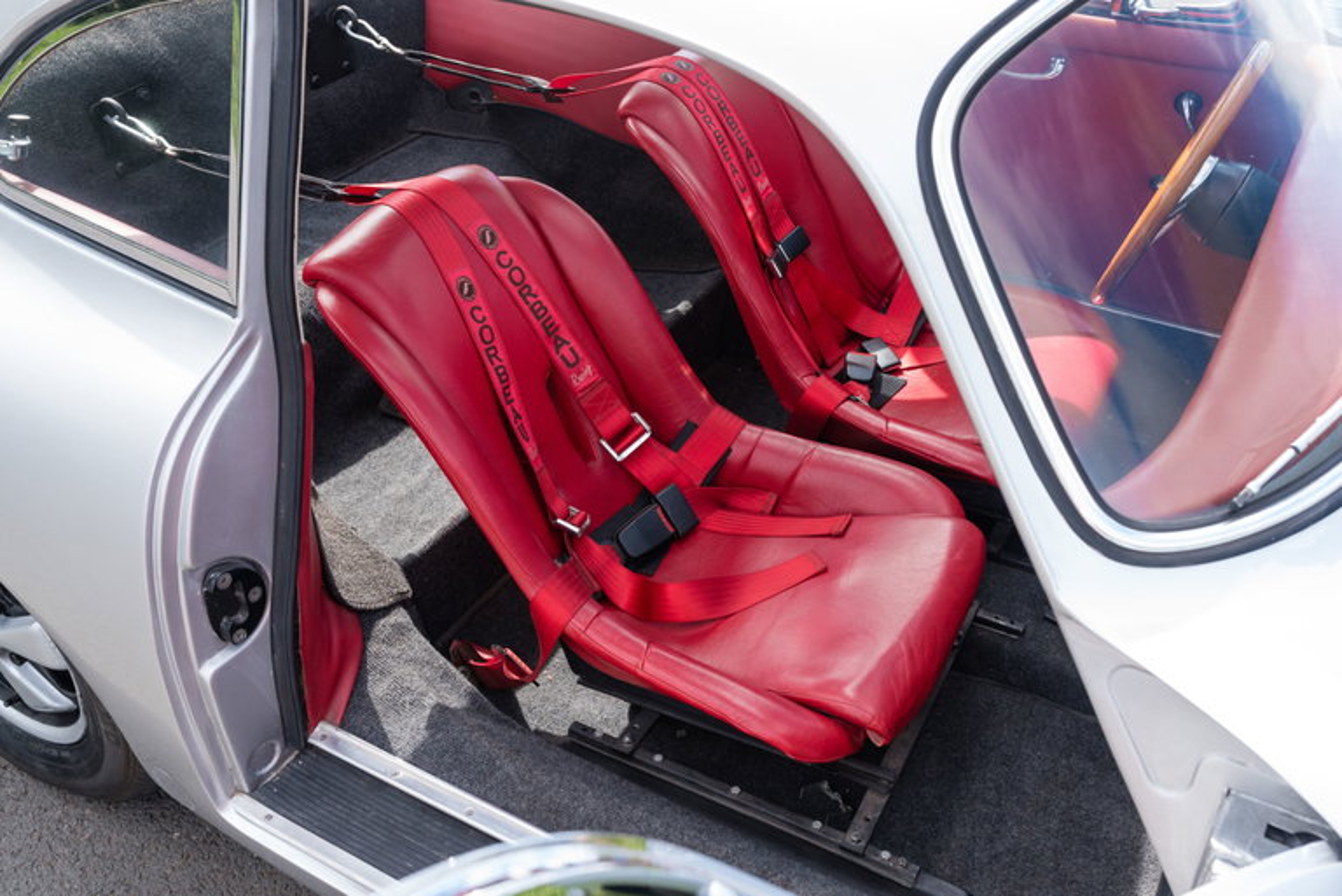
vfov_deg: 37.9
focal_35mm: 35
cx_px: 671
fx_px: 1305
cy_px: 448
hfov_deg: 54.4
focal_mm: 35
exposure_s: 1/100
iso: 800
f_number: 9
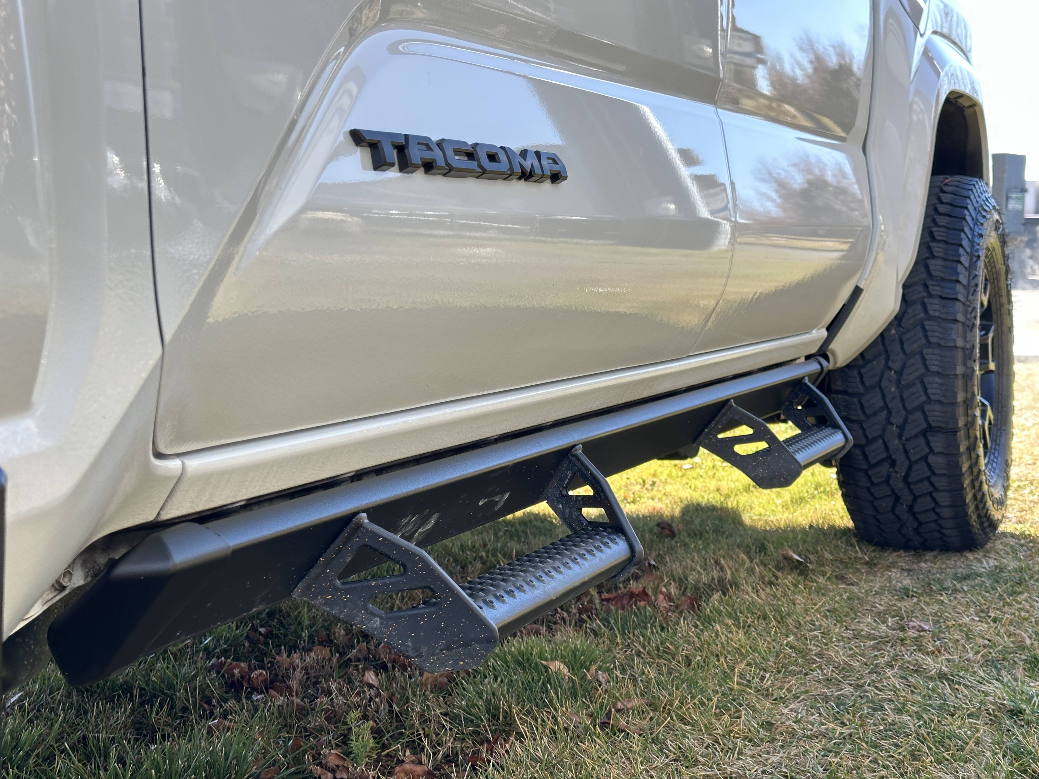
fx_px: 1441
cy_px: 390
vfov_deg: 30.3
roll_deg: -0.5
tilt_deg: -5.4
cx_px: 520
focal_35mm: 48
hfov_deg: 39.7
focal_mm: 6.86
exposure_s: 1/257
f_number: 1.78
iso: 64
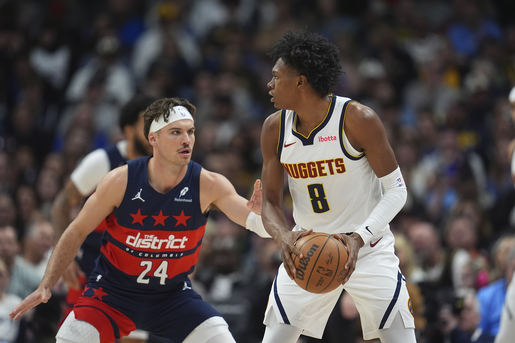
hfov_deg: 5.2
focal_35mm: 400
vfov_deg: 3.4
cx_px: 258
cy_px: 172
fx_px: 5722
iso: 5000
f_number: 3.2
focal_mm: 400
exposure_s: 1/2000
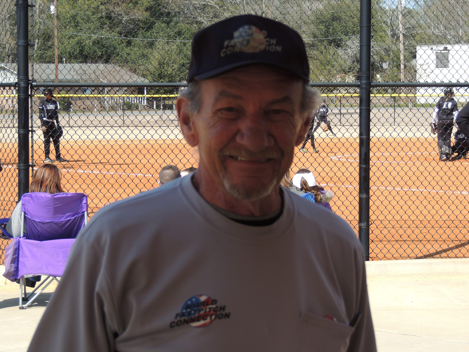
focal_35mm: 105
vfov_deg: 14.1
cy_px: 176
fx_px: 1423
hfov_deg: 18.7
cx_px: 234
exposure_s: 1/400
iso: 100
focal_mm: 18.7
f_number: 4.2
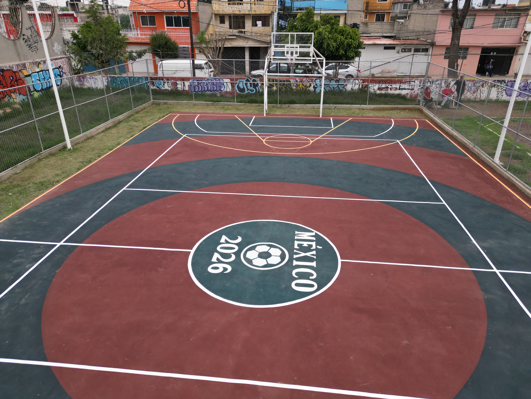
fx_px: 368
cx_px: 266
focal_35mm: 24
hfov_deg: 71.6
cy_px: 200
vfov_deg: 56.8
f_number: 1.7
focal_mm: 6.72
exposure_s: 1/800
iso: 110
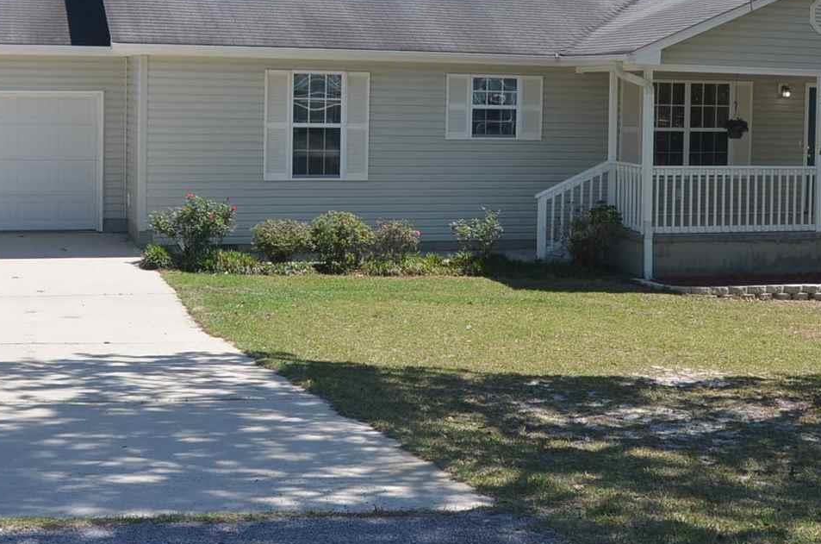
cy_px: 133
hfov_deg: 34.5
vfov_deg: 23.0
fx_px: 1320
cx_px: 471
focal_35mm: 58
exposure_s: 1/250
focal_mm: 18
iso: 125
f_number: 8
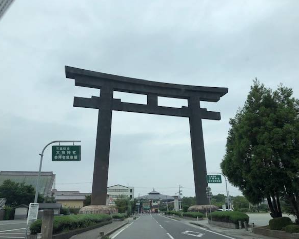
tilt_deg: +14.6
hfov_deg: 58.8
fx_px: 265
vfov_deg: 48.5
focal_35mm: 30
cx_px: 151
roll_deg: +2.1
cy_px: 122
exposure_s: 1/1548
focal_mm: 3.99
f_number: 1.8
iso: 20
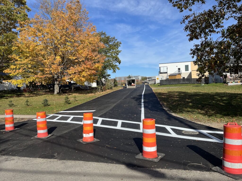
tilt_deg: -1.5
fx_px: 182
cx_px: 121
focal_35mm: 26
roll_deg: +2.5
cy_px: 90
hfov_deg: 67.3
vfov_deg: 53.1
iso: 50
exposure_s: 1/3623
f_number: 1.6
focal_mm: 5.1
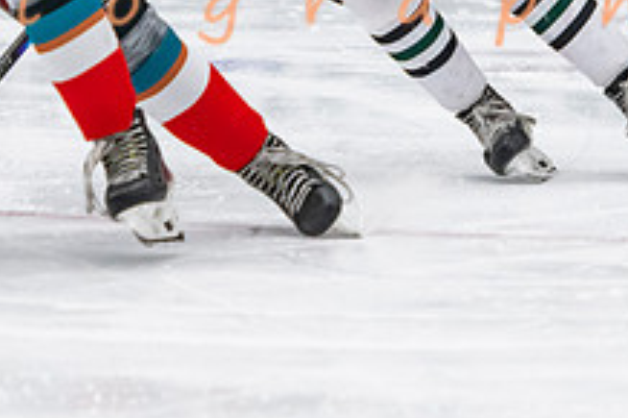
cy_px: -106
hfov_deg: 4.3
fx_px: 8419
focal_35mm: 483
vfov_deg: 2.8
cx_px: 252
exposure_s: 1/640
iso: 2000
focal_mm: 140
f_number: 3.2
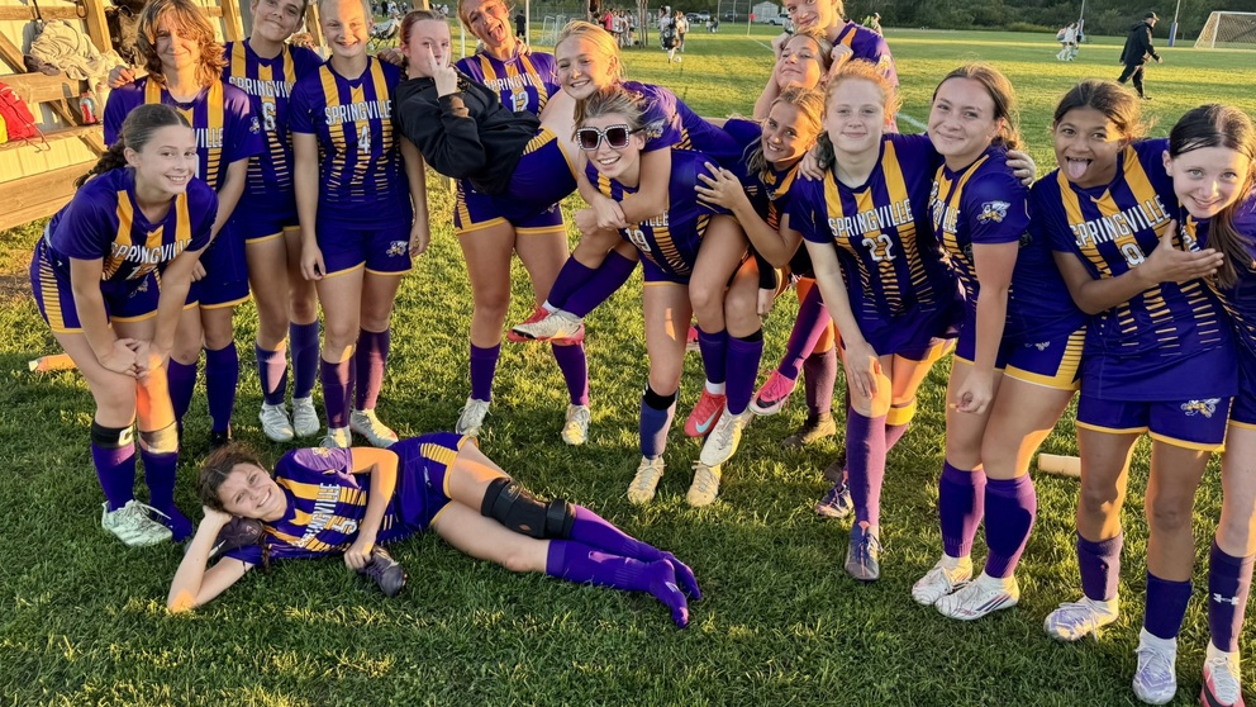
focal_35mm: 27
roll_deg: -2.4
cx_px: 638
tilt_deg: -14.2
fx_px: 899
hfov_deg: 69.9
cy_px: 251
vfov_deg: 42.5
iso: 80
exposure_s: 1/287
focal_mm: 6.76
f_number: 1.78
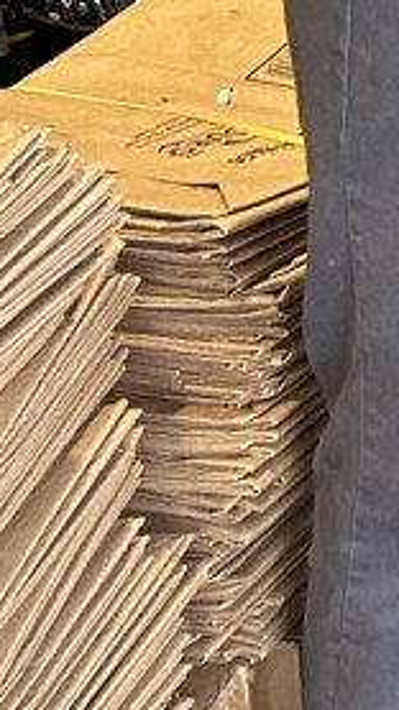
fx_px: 2883
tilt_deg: -5.3
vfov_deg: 11.6
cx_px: 1388
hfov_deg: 6.8
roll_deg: +2.0
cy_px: -988
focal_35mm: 153
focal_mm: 5.7
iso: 200
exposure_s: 1/60
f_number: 1.5
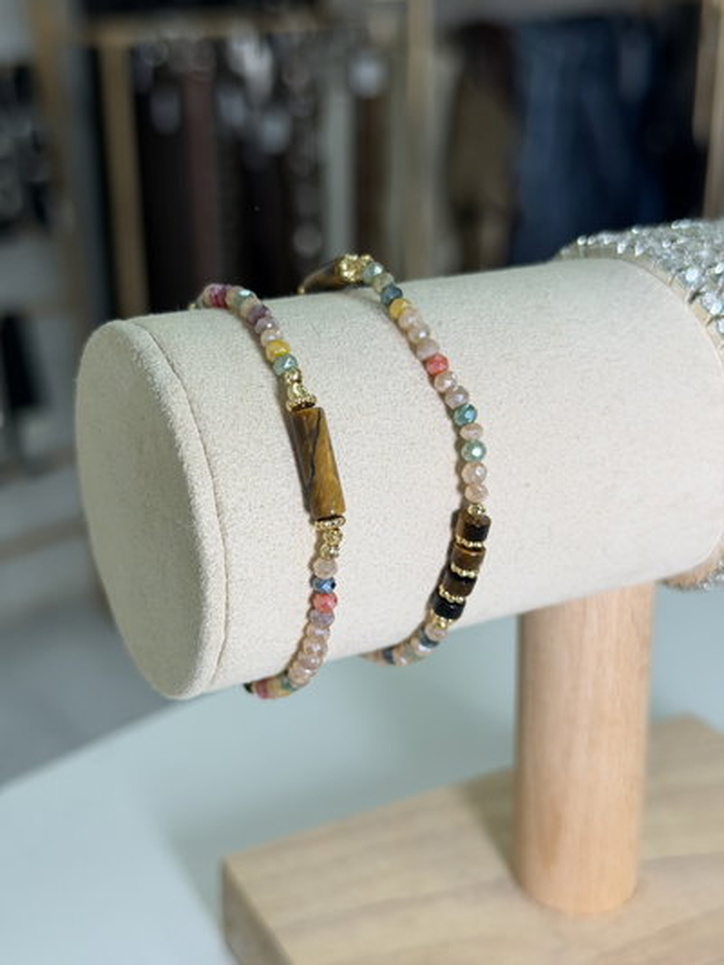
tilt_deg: -21.0
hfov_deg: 30.3
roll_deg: +0.2
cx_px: 362
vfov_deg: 39.6
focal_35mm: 48
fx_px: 1338
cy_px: 482
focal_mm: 6.76
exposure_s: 1/100
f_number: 1.78
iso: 50
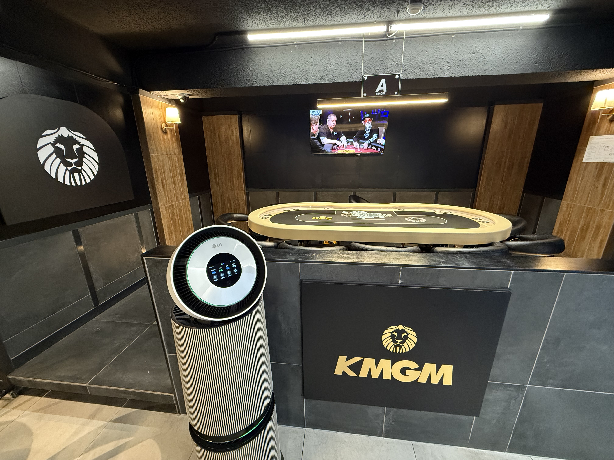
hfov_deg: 102.1
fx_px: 248
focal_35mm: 14
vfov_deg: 85.7
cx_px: 307
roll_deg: +0.5
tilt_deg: -16.2
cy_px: 230
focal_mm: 2.22
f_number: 2.2
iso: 640
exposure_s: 1/60
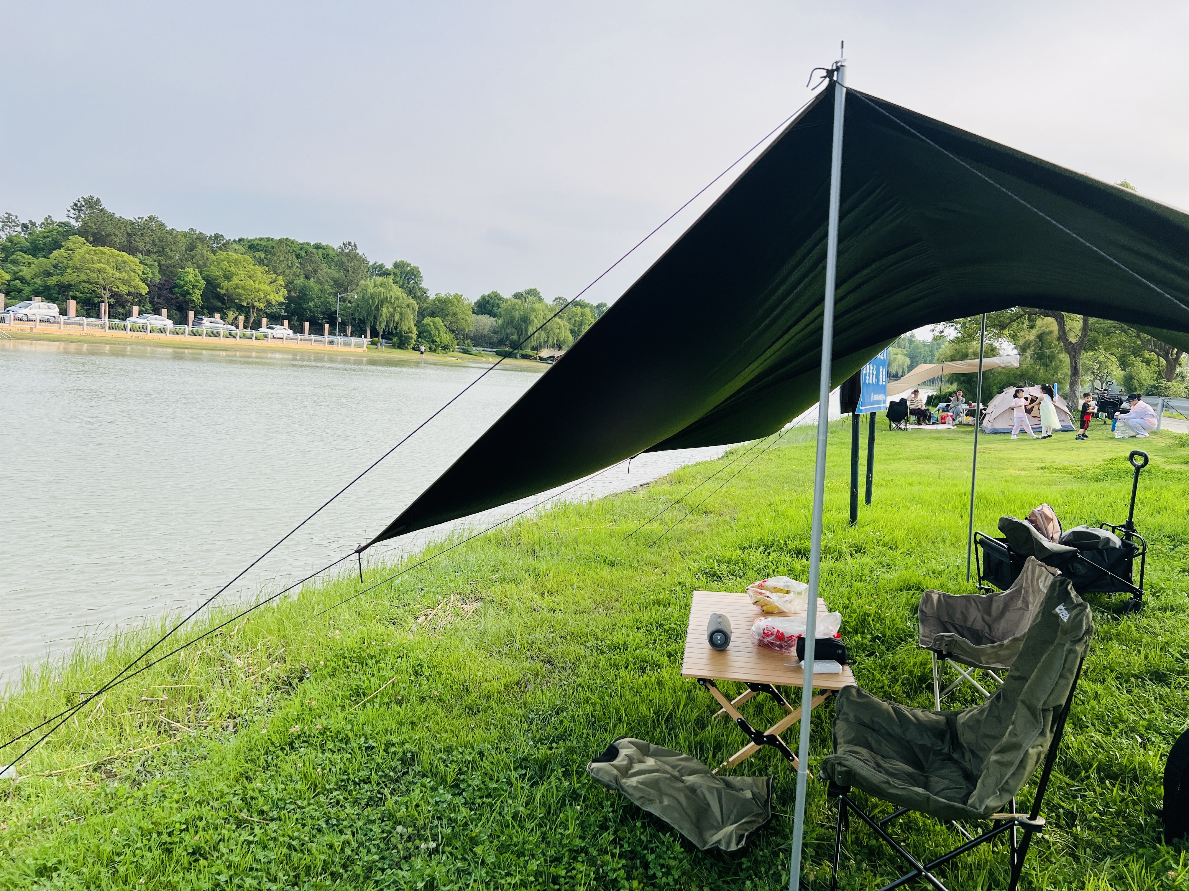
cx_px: 594
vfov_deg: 53.1
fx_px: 893
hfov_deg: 67.3
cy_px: 446
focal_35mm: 26
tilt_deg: -6.4
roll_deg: -4.7
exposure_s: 1/2841
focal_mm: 5.7
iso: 50
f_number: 1.5
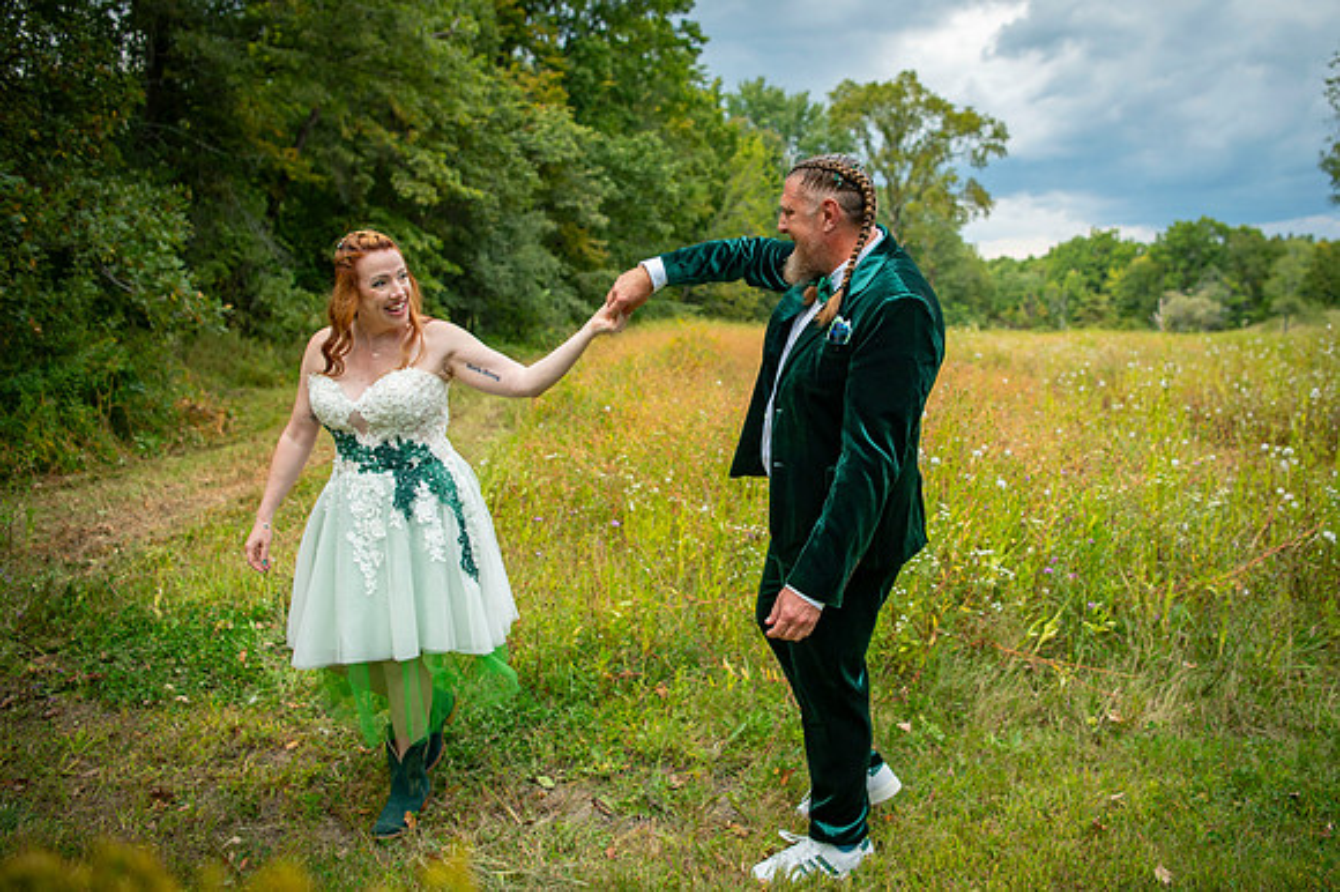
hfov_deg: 67.3
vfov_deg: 47.8
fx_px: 1004
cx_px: 742
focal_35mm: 27
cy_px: 398
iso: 400
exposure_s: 1/2000
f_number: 2.8
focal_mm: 24
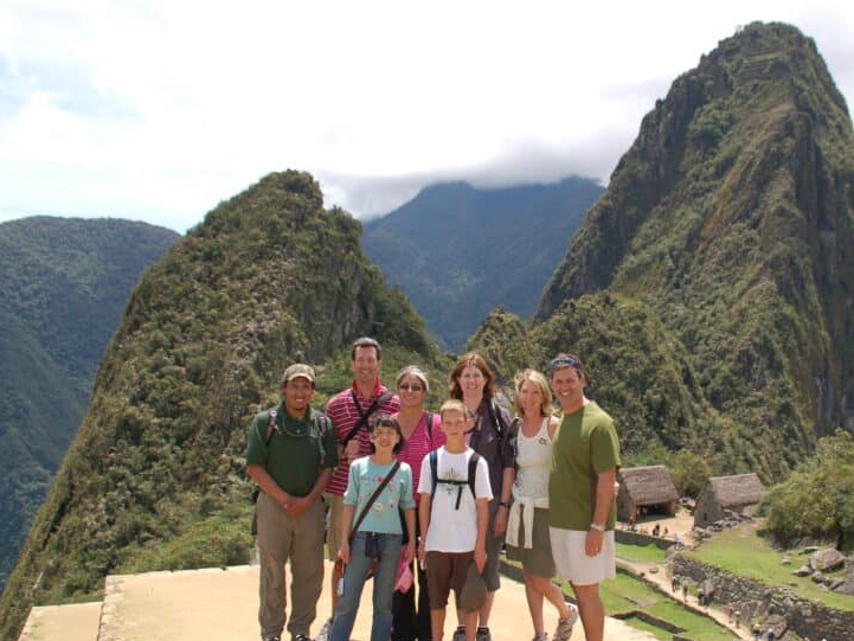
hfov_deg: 41.6
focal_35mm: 45
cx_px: 561
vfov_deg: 32.2
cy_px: 347
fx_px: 1110
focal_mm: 22
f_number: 6.3
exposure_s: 1/500
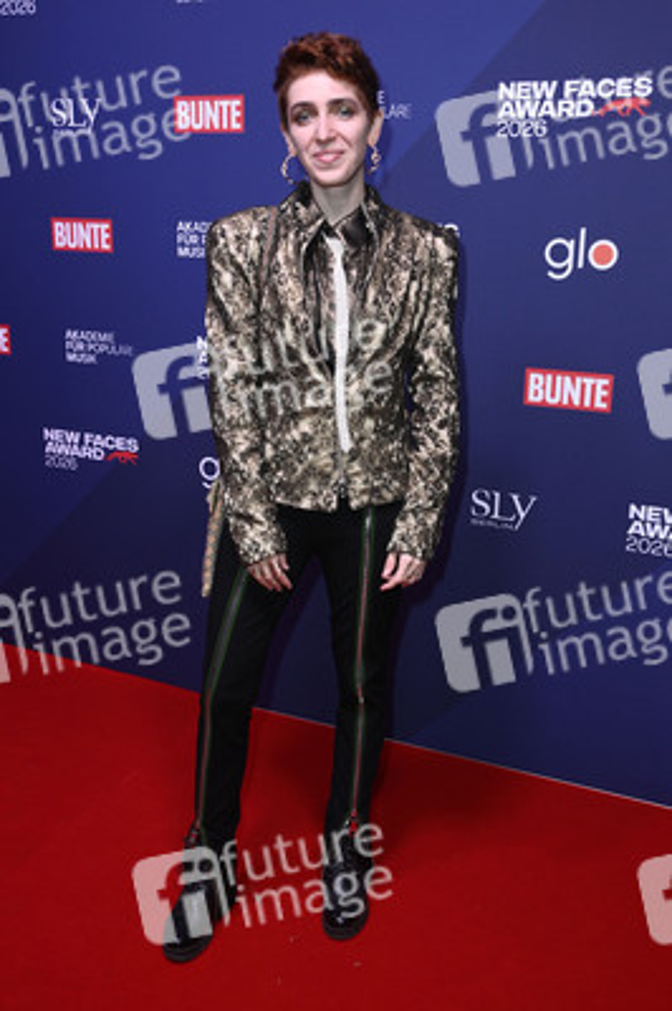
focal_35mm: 36
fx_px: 1010
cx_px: 336
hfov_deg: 36.8
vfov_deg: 53.2
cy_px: 506
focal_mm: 36
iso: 1000
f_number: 5.6
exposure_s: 1/250
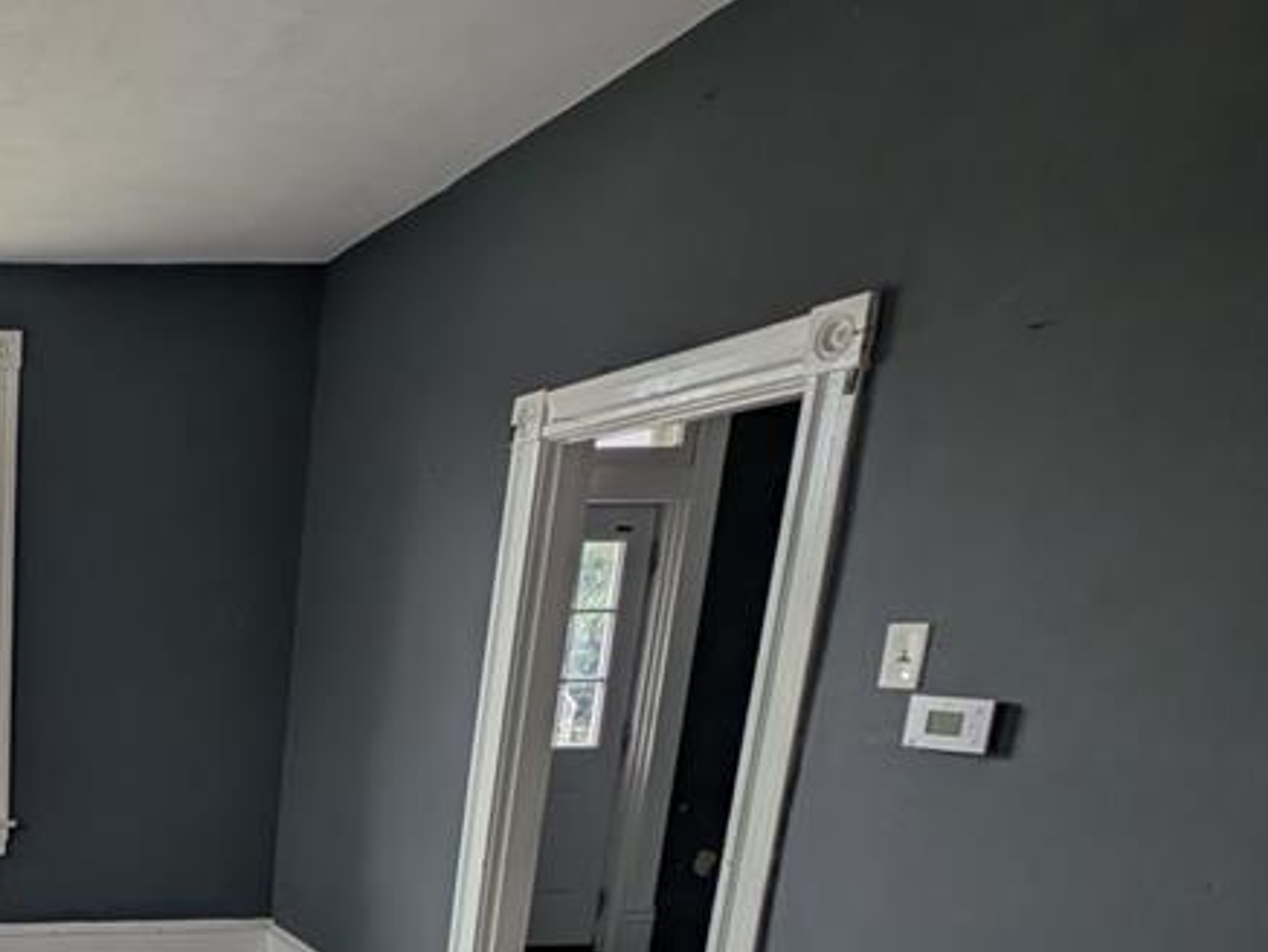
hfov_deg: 46.7
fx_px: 1026
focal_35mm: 28
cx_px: -123
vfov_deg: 44.6
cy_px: 882
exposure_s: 1/36.9
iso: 65
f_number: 1.95
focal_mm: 2.23
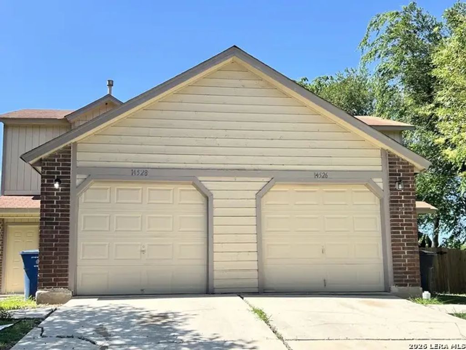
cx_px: 233
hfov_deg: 67.3
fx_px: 350
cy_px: 175
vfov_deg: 53.1
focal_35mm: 26
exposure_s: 1/1645
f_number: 1.5
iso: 50
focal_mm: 5.7
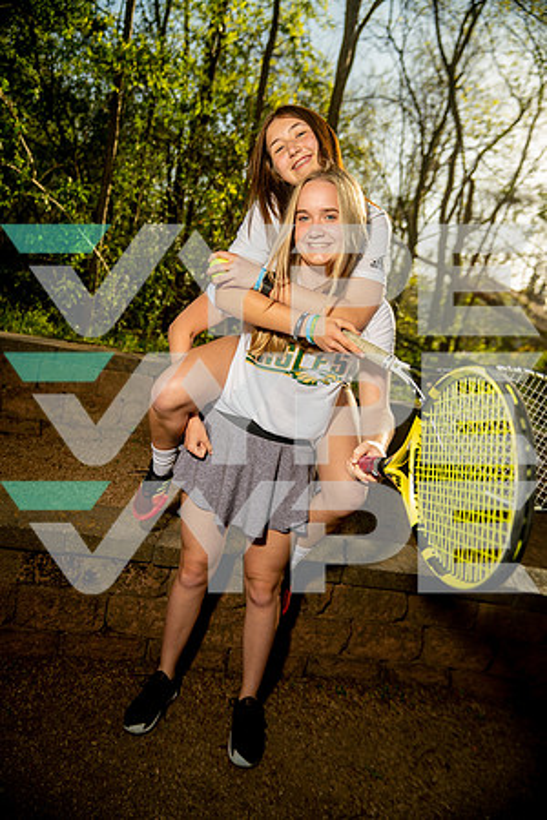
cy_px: 410
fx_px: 638
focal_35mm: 28
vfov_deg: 65.5
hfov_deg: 46.4
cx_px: 274
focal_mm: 28
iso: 125
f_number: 2.8
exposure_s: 1/250
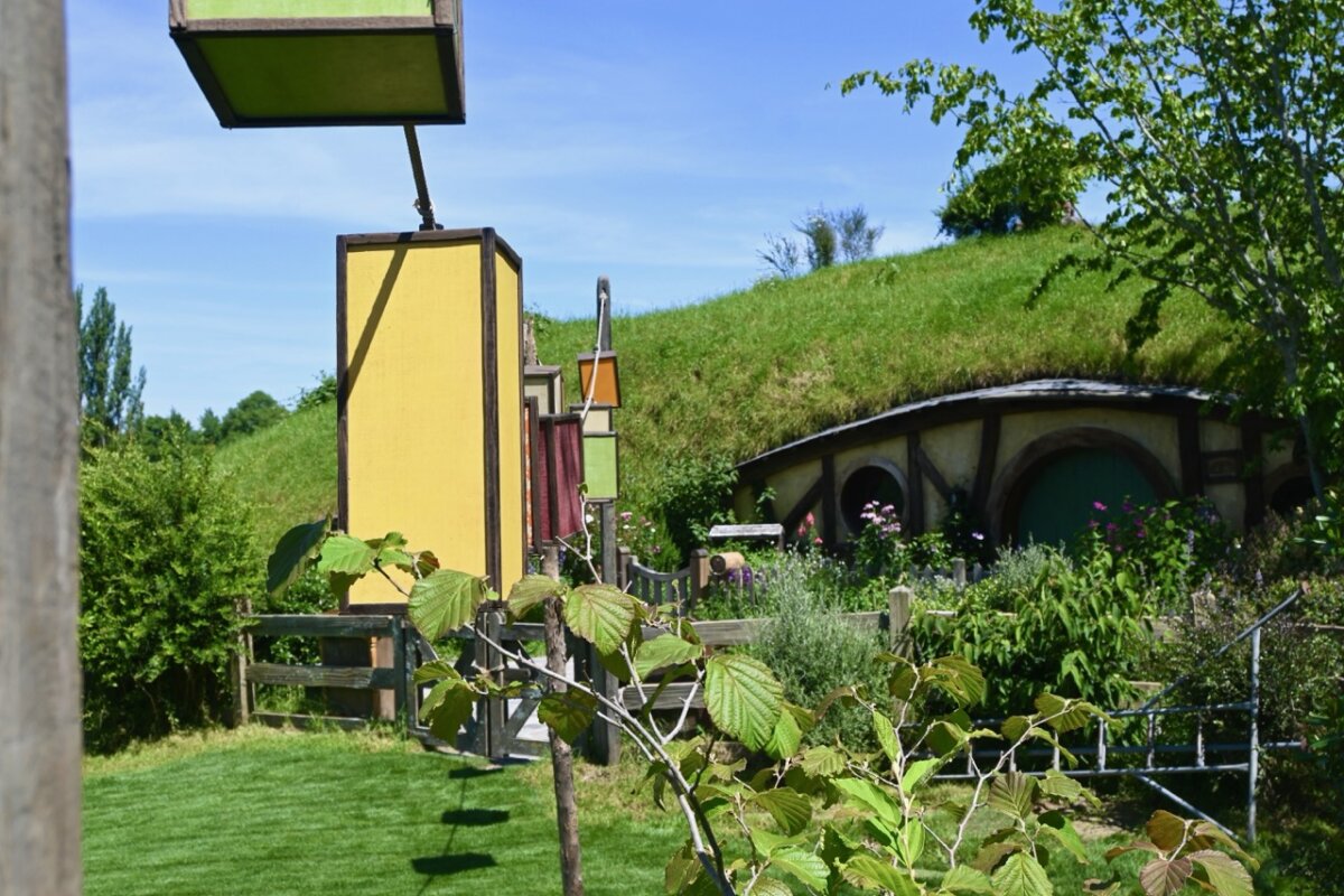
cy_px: 448
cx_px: 672
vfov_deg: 30.8
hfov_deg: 45.0
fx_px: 1624
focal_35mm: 44
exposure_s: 1/320
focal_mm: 29
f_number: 6.3
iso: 100
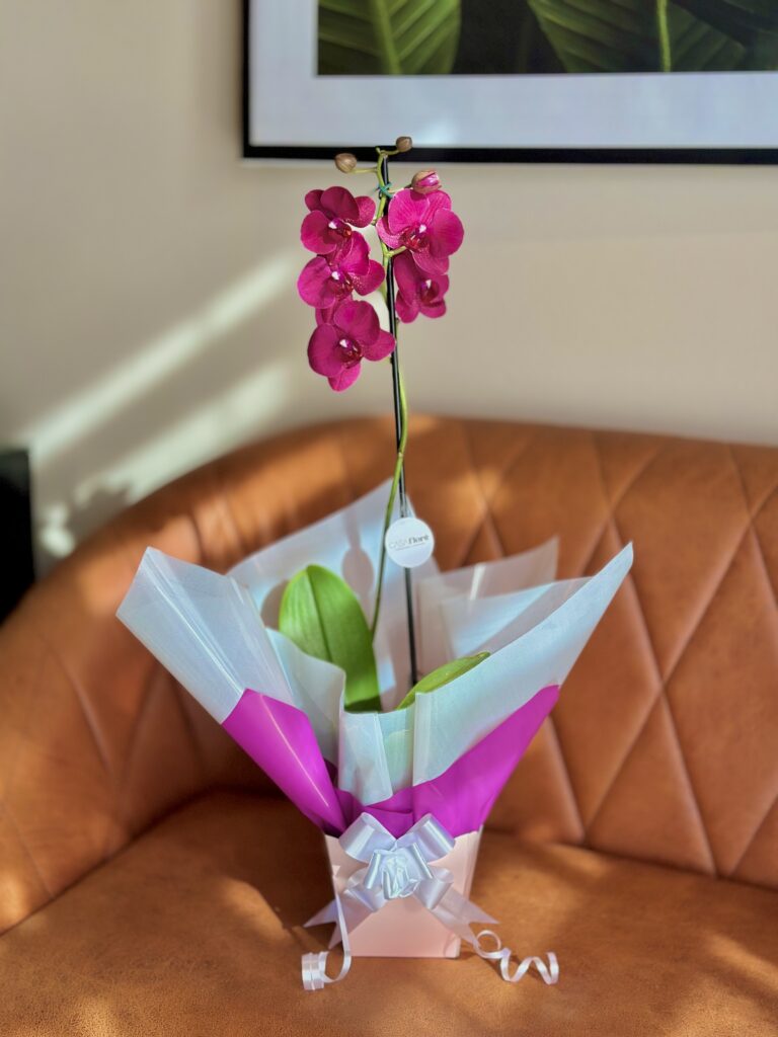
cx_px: 389
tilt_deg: -13.0
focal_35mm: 48
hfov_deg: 30.3
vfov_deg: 39.7
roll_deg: -1.1
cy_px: 518
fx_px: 1438
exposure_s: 1/729
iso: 80
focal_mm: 6.86
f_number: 1.78
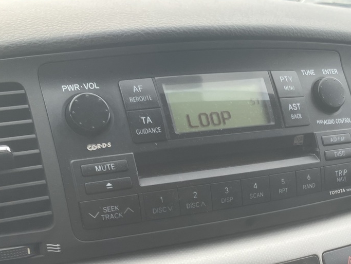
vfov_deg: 23.8
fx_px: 599
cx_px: 291
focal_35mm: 59
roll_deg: -1.0
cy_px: 265
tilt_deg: -21.4
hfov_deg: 31.7
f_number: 1.8
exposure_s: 1/154
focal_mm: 3.99
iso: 25
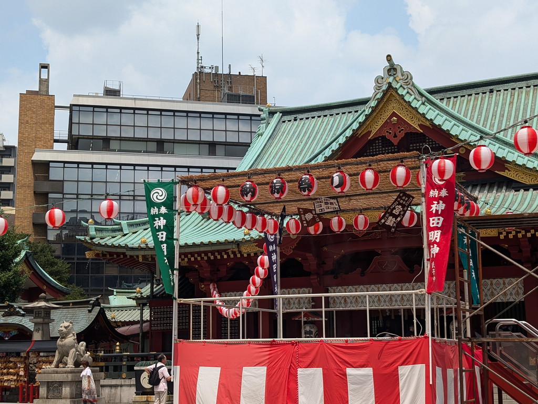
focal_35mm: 49
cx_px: 269
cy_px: 202
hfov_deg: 38.9
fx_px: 762
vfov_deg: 29.7
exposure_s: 1/1203
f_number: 1.68
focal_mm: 6.9
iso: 21
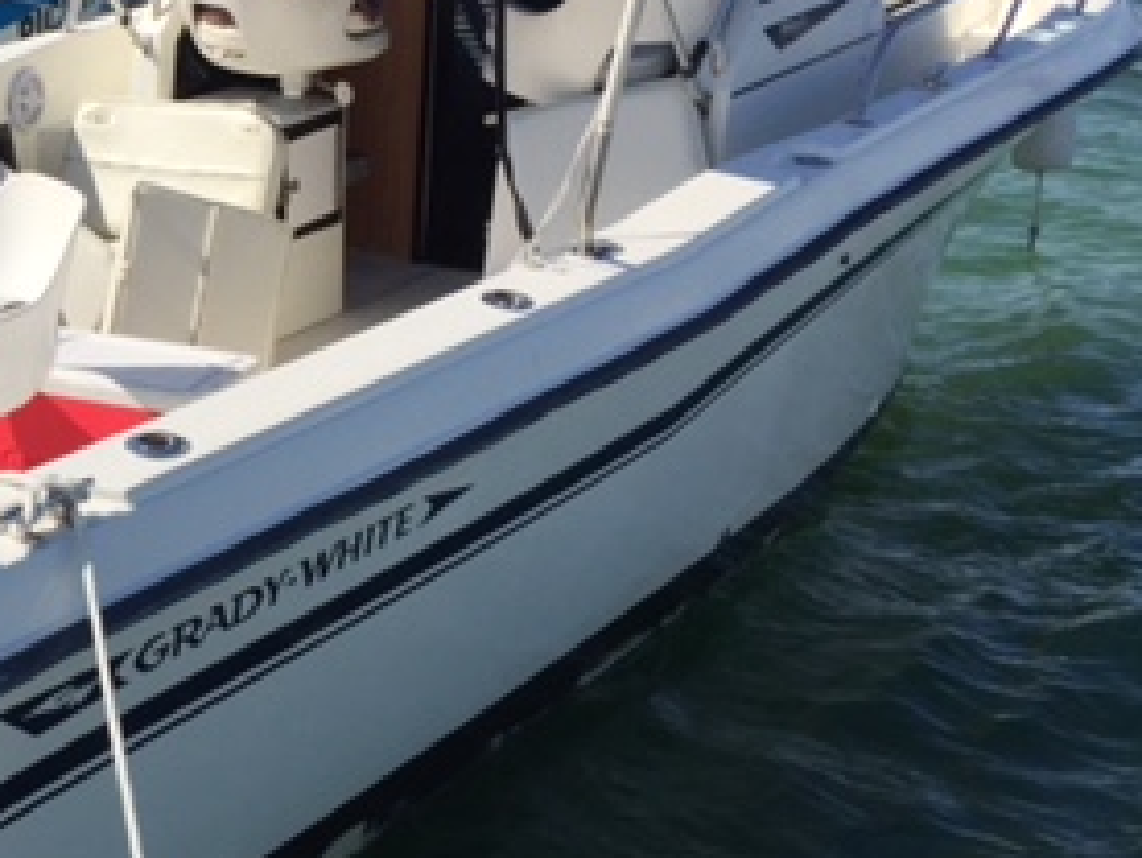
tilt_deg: -19.2
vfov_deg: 21.9
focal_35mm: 67
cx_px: -78
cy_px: 408
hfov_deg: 26.9
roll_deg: -3.2
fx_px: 2211
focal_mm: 4.15
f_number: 2.2
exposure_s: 1/3300
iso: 32
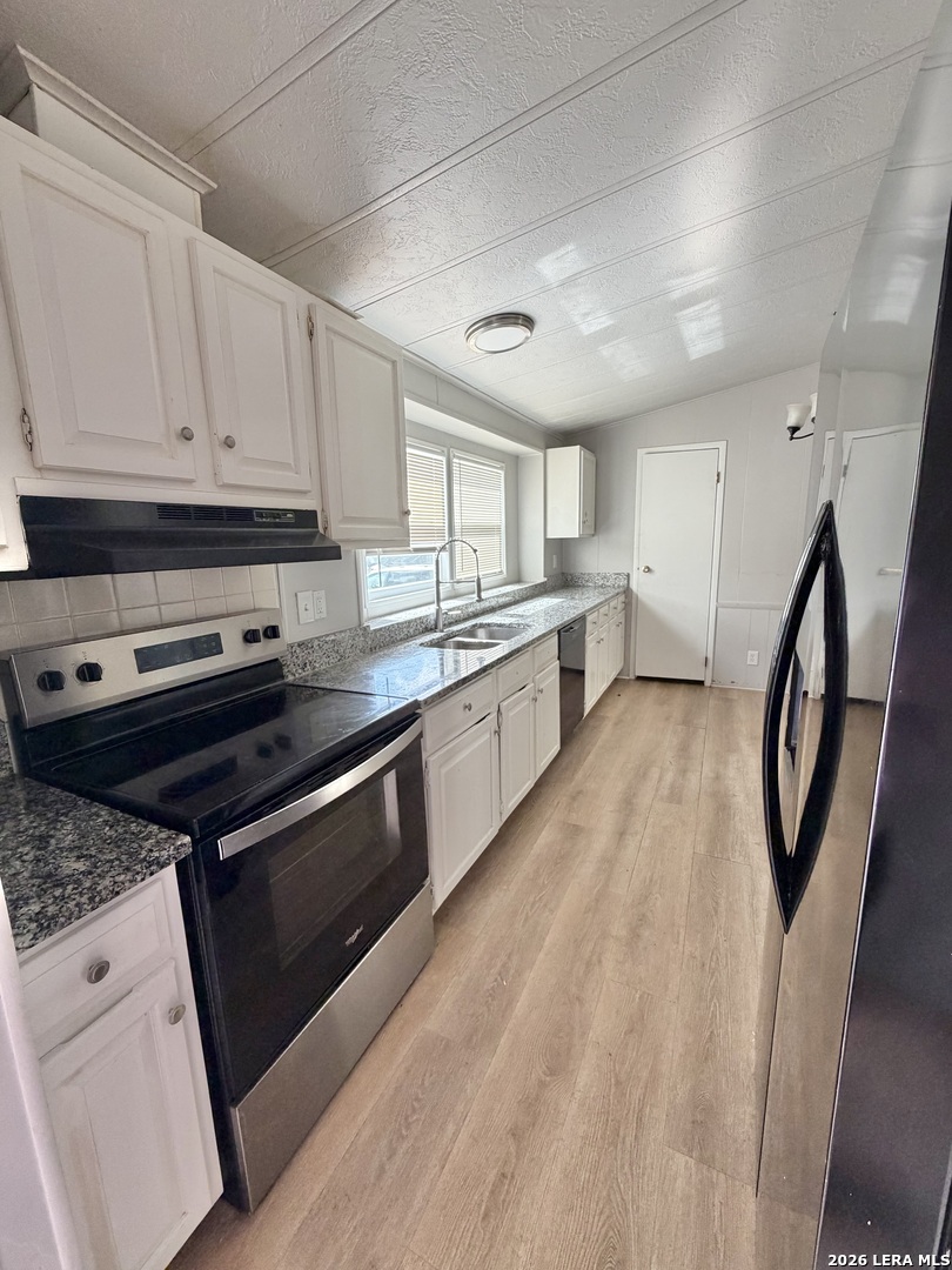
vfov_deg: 102.1
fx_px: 513
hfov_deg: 85.7
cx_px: 476
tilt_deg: -11.0
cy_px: 635
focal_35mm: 14
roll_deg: +1.3
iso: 250
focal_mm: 2.22
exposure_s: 1/121
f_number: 2.2
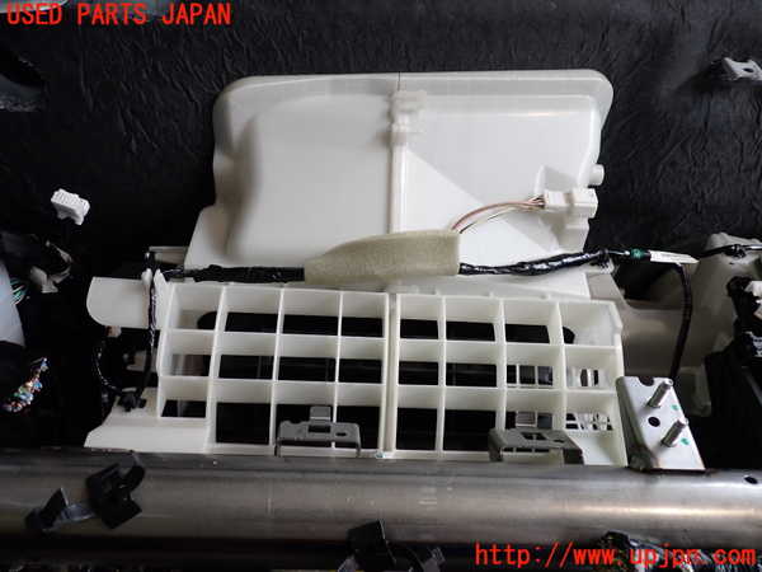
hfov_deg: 60.0
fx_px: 660
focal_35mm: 30
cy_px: 286
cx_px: 381
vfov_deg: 46.8
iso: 200
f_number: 2.3
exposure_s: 1/100
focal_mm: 5.4
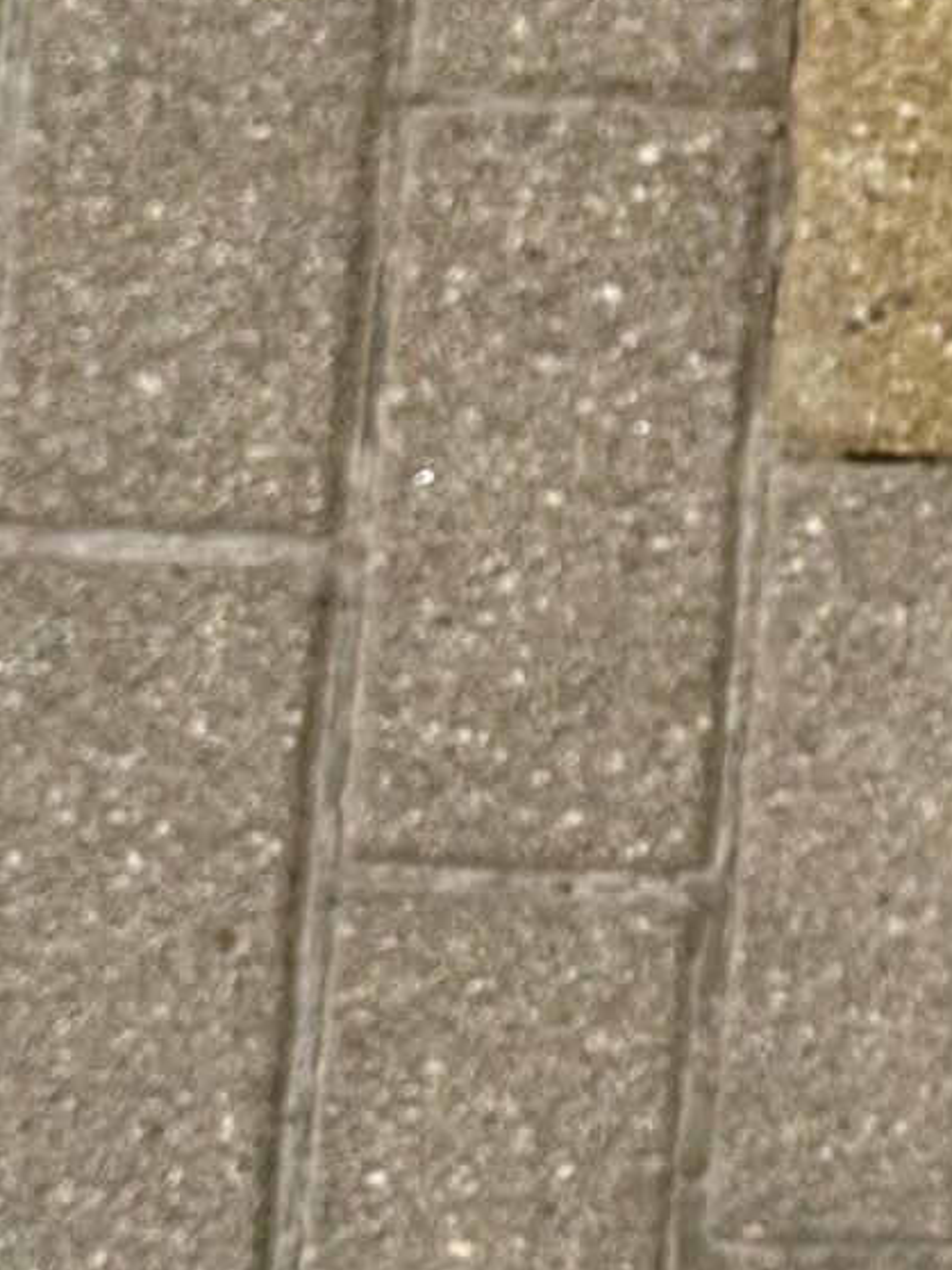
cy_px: 202
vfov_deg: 17.7
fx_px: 4035
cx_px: 1961
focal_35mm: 110
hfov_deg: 11.9
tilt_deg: -82.3
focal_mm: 6.86
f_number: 1.78
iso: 80
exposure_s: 1/10753
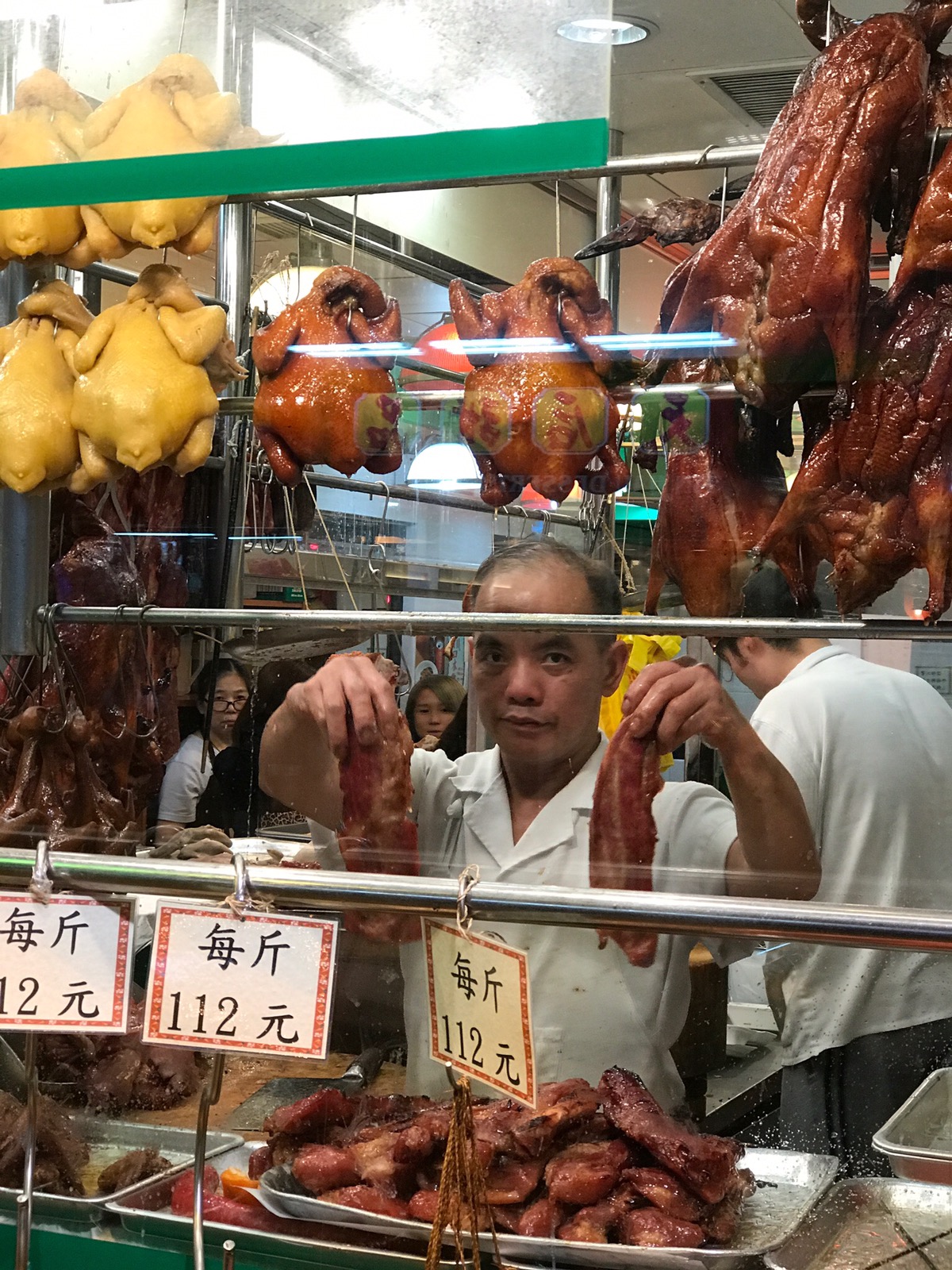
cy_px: 635
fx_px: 2090
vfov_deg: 33.8
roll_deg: -1.7
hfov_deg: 25.7
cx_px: 476
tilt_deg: +0.0
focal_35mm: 57
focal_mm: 6.6
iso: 100
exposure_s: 1/50
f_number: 2.8
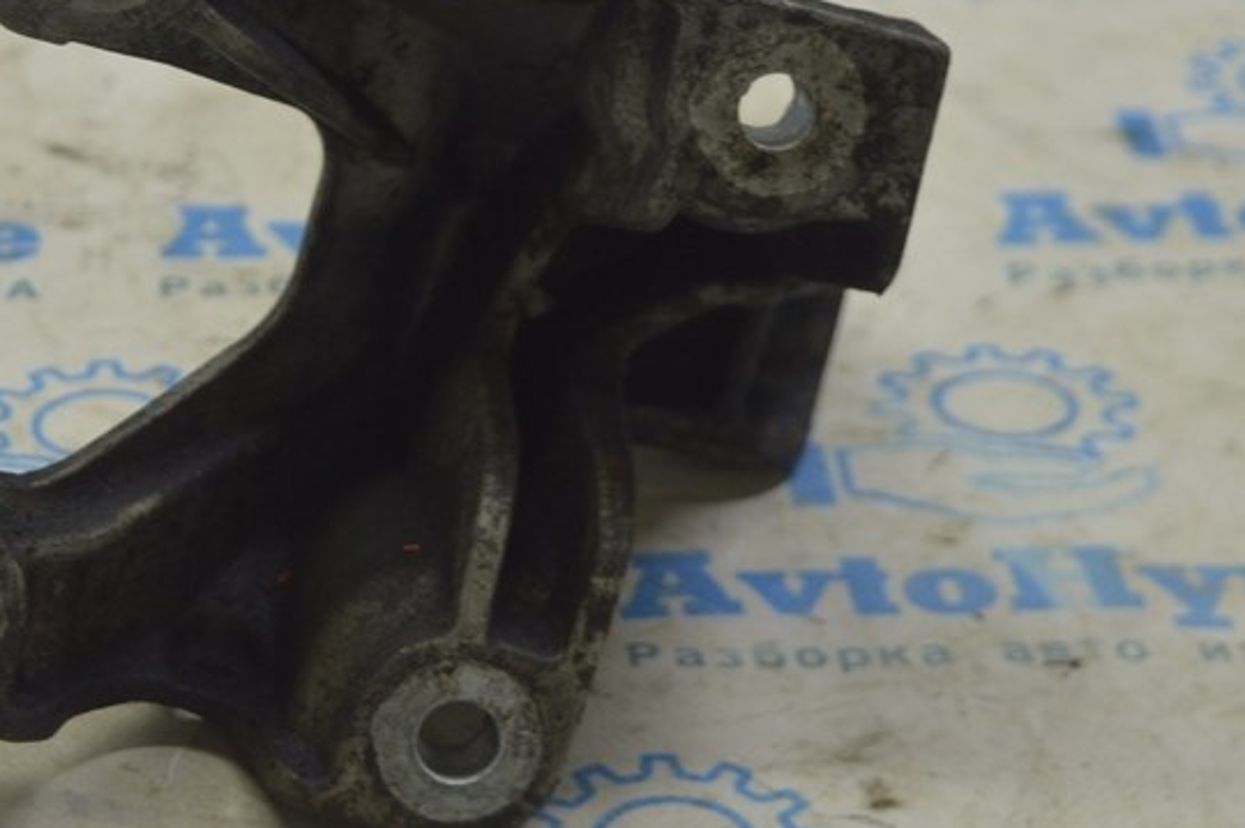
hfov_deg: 15.9
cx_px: 293
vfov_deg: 10.7
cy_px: 278
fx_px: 4421
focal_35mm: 128
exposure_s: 1/40
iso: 400
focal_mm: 45
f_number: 5.6
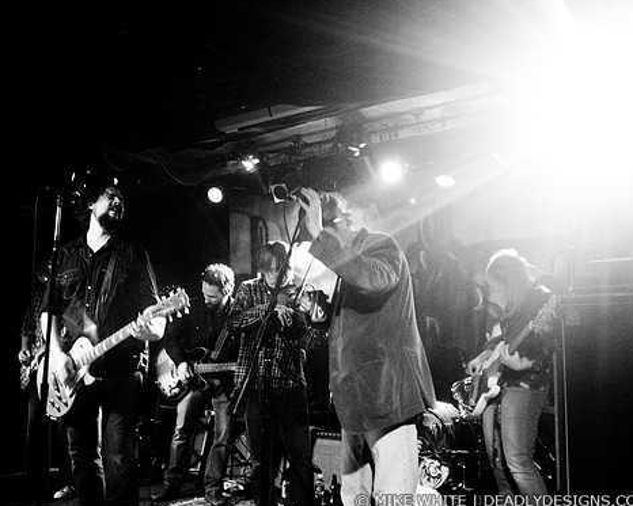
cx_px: 262
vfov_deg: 42.2
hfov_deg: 51.3
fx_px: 656
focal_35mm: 35
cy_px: 252
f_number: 2.8
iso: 1600
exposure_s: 1/60
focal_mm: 20
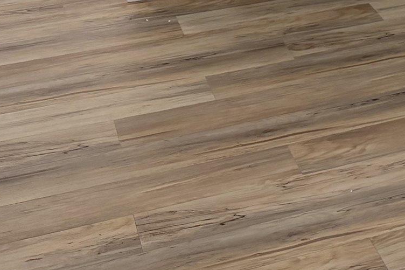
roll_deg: -0.4
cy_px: -285
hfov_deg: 17.9
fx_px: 1147
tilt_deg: -7.5
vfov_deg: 11.9
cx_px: 604
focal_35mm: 102
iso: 200
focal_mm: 6.76
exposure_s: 1/188
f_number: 1.78
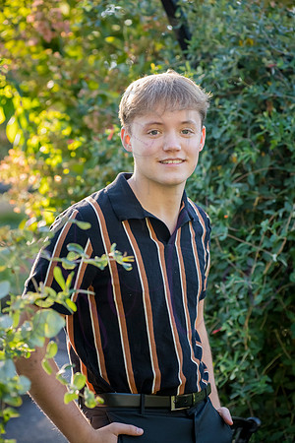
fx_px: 983
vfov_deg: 25.4
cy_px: 222
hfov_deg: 17.1
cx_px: 148
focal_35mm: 80
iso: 800
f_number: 5
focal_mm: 80
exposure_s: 1/320
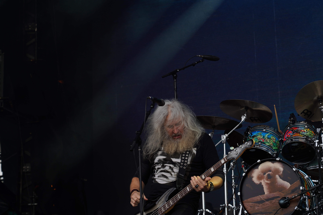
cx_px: 162
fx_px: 942
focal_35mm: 105
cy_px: 108
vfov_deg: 13.0
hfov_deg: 19.5
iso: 100
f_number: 5.6
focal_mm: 105
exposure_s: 1/250
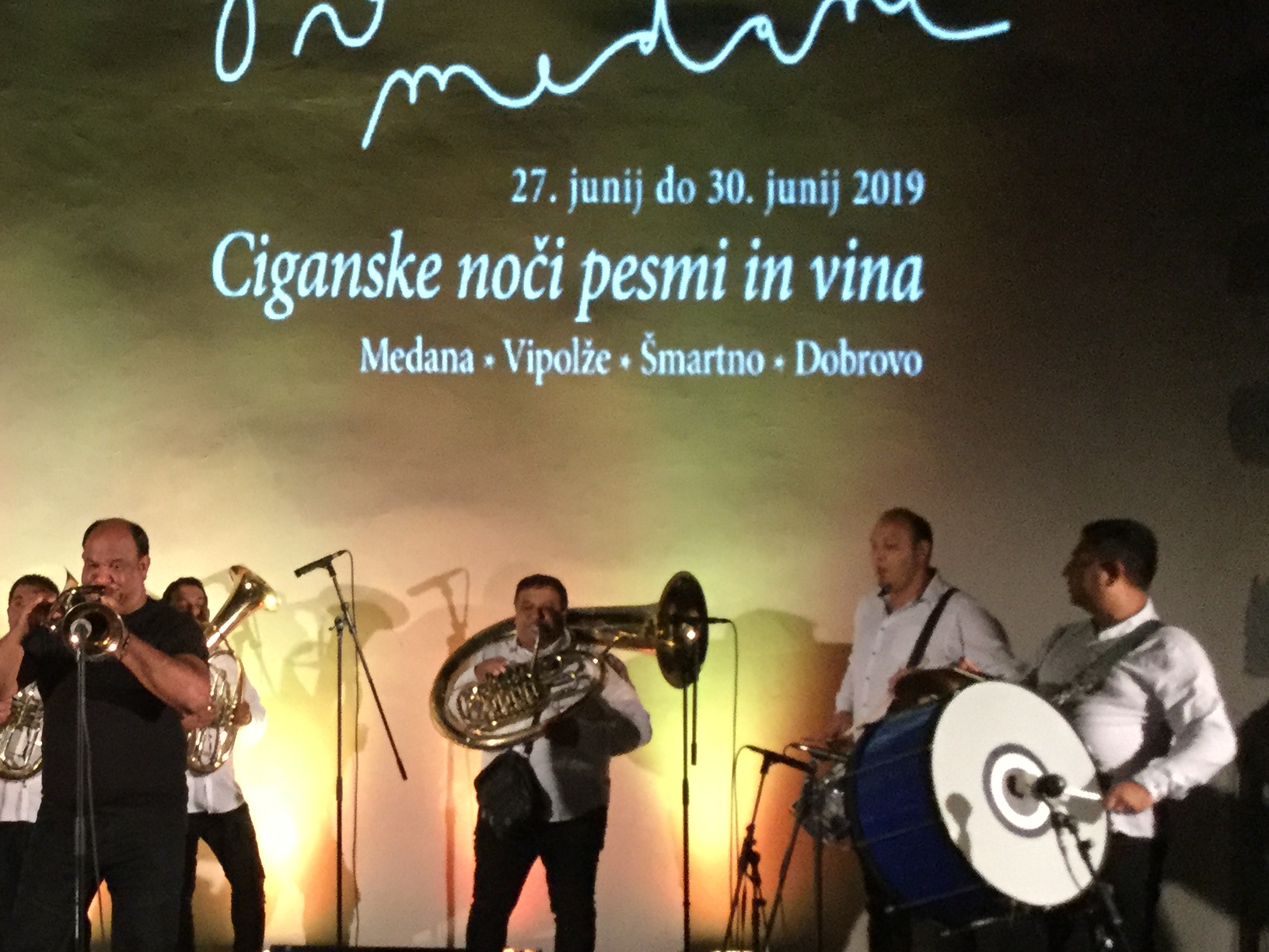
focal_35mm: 62
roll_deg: -1.4
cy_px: 600
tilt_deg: +2.8
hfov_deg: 30.2
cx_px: 186
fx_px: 2273
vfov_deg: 23.6
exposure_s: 1/20
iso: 200
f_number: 2.4
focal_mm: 3.3
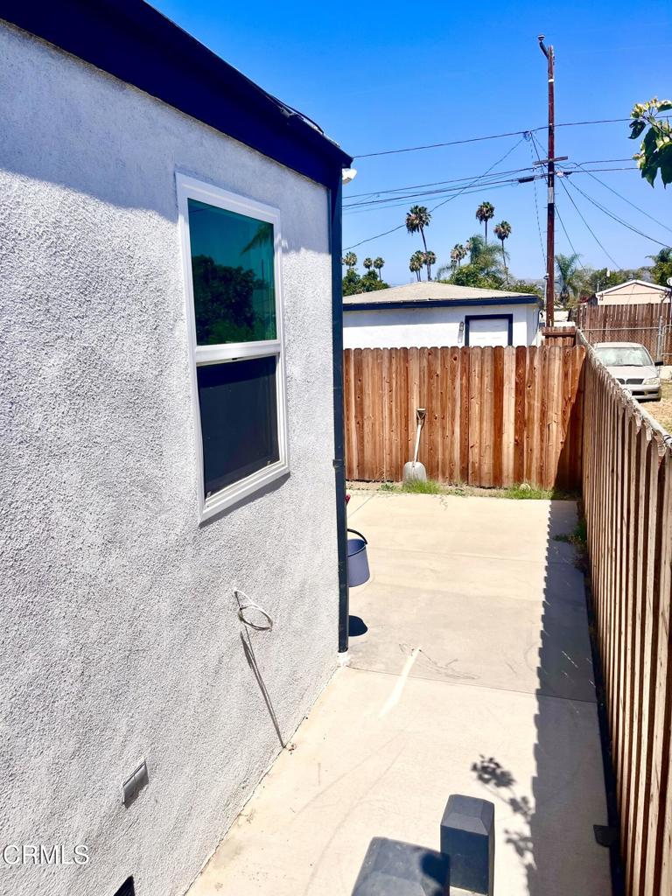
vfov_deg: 67.3
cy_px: 448
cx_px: 336
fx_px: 673
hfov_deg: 53.1
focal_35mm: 26
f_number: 1.6
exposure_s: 1/6897
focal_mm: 5.1
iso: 50
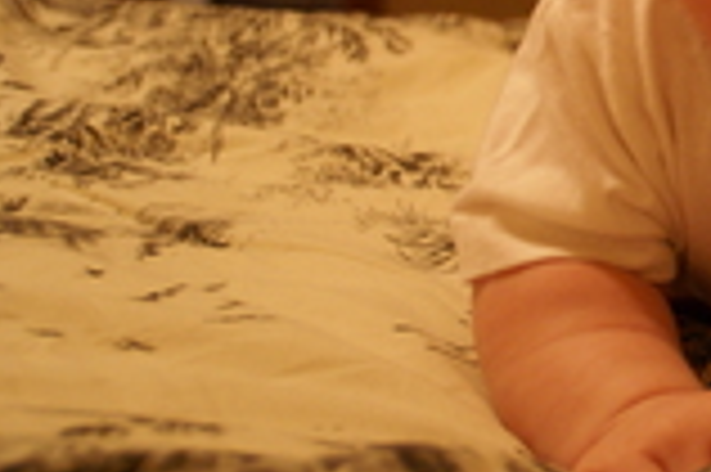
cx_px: 1008
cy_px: -74
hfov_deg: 15.9
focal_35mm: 120
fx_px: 2368
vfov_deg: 11.2
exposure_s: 1/8
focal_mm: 28
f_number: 4
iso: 400
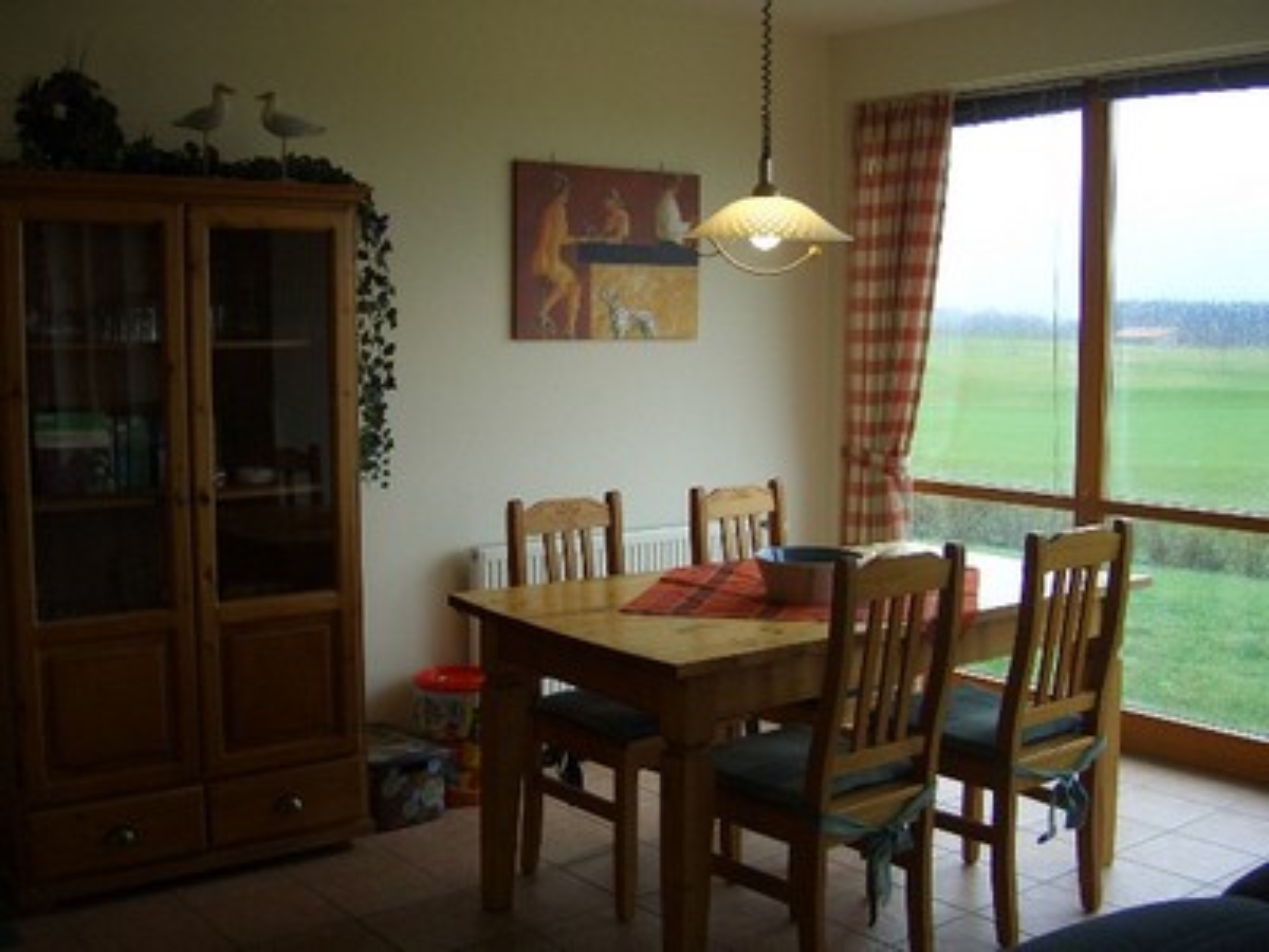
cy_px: 476
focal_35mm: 39
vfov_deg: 36.8
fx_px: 1430
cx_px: 634
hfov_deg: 47.9
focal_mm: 8
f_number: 2.8
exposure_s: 1/80
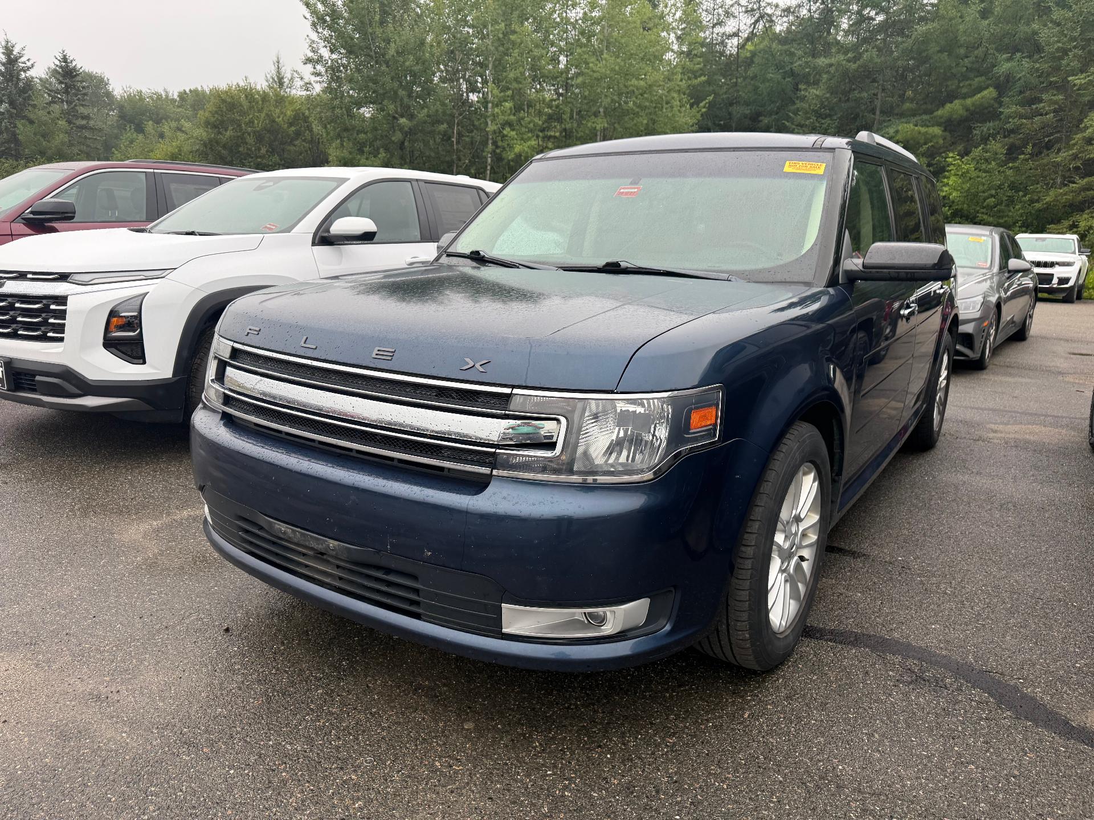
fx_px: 758
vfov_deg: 56.8
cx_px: 547
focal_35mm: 24
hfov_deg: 71.6
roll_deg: -1.4
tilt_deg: -11.7
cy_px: 410
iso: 100
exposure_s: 1/643
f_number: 1.78
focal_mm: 6.76
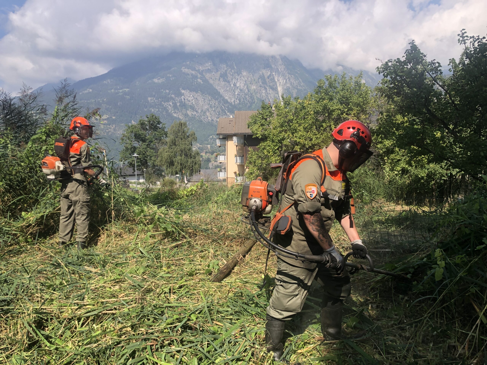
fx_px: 394
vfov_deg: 49.7
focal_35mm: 28
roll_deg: +0.1
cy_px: 182
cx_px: 244
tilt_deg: -3.4
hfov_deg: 63.4
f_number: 1.8
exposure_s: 1/1372
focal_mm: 3.99
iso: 20
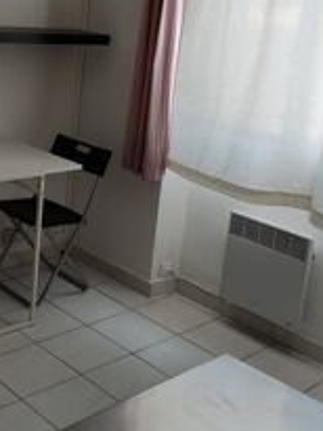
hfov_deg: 27.7
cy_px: 158
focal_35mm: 52
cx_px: 82
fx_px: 646
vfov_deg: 36.6
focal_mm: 5.43
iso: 100
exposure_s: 1/103
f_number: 1.89
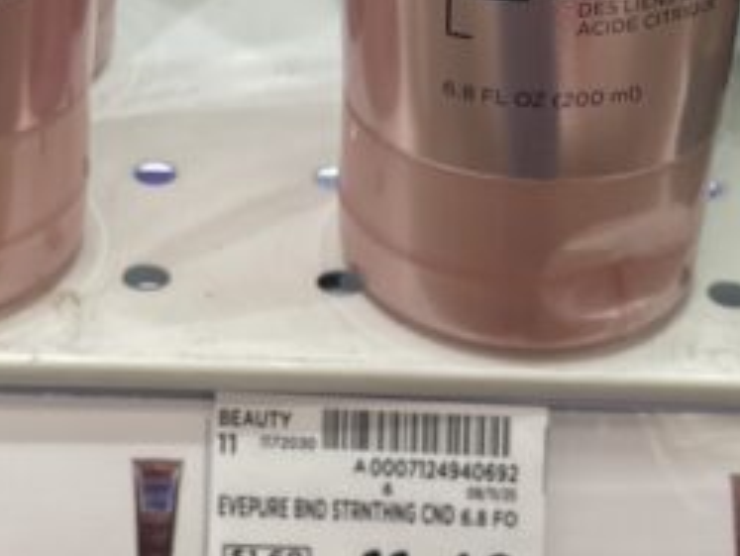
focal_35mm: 107
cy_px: -107
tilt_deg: -26.2
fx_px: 2288
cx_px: 223
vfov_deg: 13.5
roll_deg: -1.4
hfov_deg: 18.3
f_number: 1.6
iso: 64
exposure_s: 1/120
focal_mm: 4.2
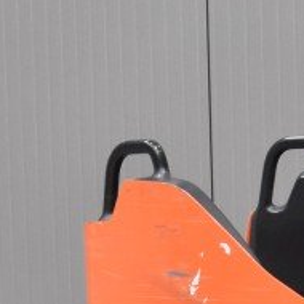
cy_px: 379
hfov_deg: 8.0
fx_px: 2077
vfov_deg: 8.3
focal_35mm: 209
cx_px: 597
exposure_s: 1/30
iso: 1600
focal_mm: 26
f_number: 5.6
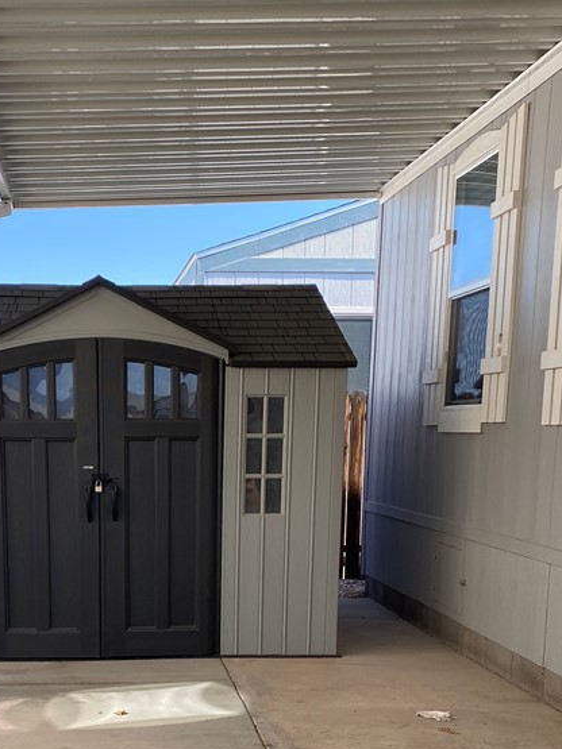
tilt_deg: -9.4
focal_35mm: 48
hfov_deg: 29.9
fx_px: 1039
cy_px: 615
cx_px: 154
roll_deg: +0.6
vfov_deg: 38.0
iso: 32
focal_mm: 4.25
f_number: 1.8
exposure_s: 1/534
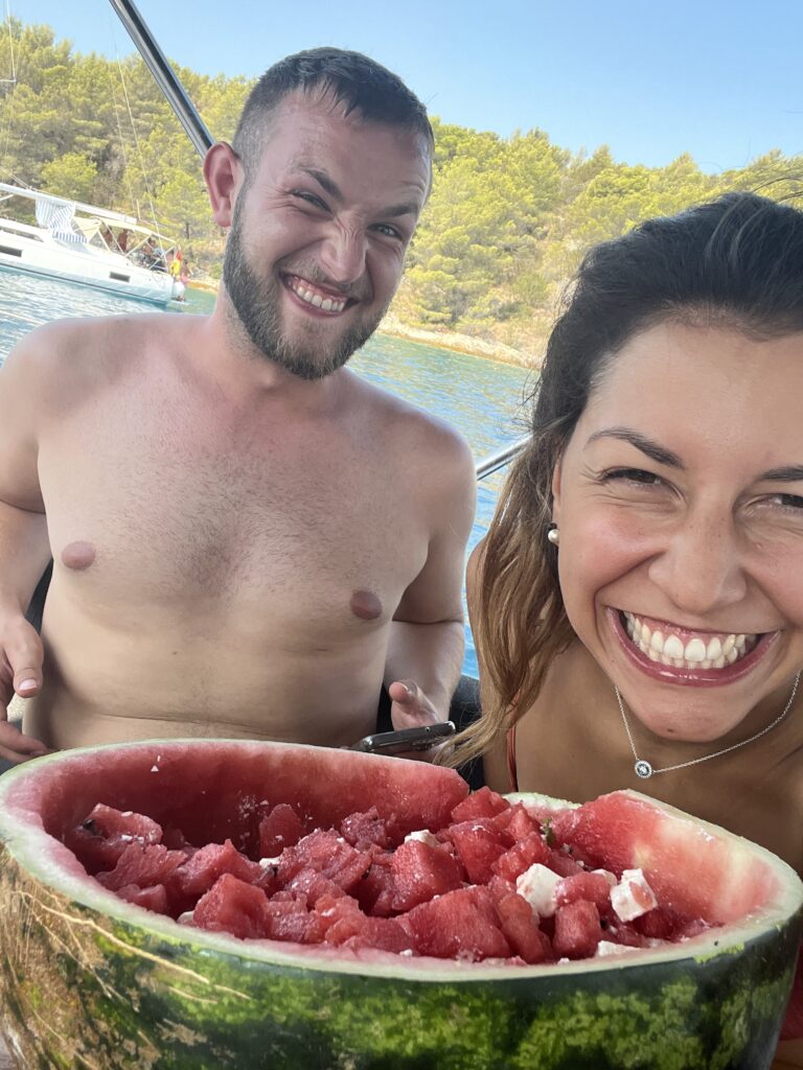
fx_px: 928
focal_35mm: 30
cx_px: 402
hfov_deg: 46.8
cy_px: 535
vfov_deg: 60.0
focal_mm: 2.71
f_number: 2.2
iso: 40
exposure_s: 1/172
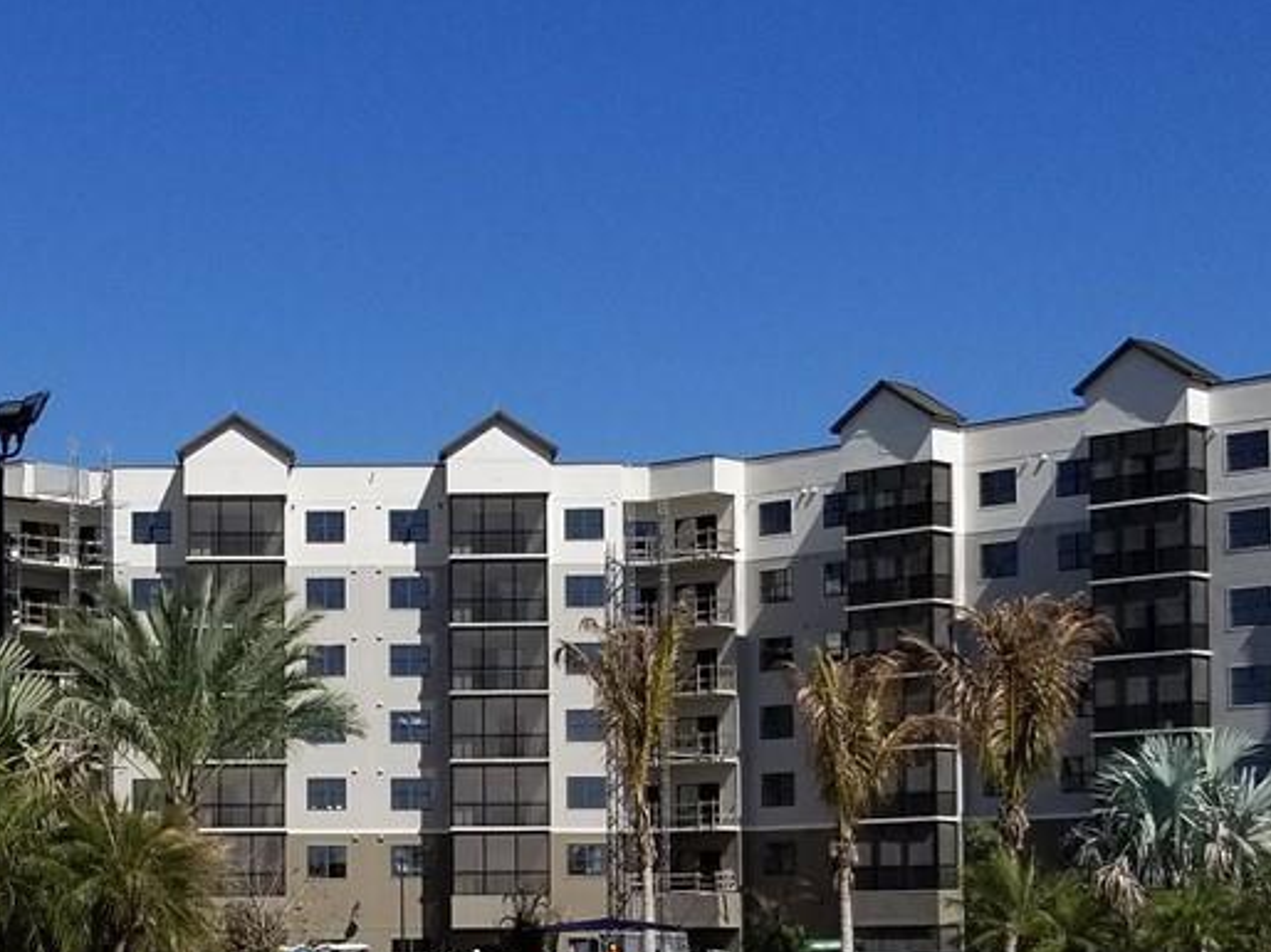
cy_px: 846
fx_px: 2973
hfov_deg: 23.9
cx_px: 324
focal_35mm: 81
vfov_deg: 17.9
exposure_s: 1/5344
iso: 50
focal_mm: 4.25
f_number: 1.7
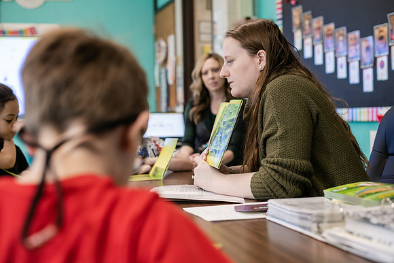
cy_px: 132
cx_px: 197
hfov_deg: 39.6
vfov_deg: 27.0
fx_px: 547
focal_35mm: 50
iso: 1600
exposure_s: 1/200
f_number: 2.8
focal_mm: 50
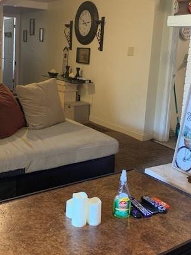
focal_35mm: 41
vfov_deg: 45.6
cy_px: 102
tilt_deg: -9.4
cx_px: 62
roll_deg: -2.3
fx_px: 302
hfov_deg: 34.7
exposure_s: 1/40
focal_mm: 4.25
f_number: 1.8
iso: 400
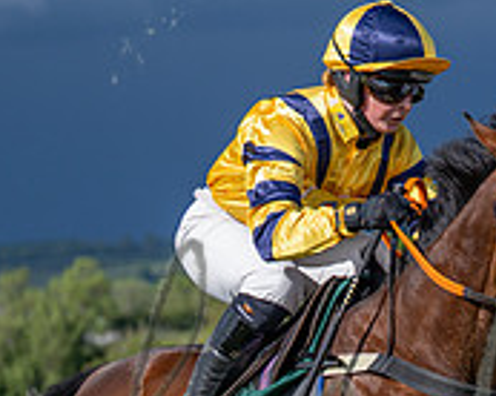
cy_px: 481
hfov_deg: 6.8
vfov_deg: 5.6
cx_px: 963
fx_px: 4047
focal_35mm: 276
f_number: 2.8
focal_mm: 70
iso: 100
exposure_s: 1/2000
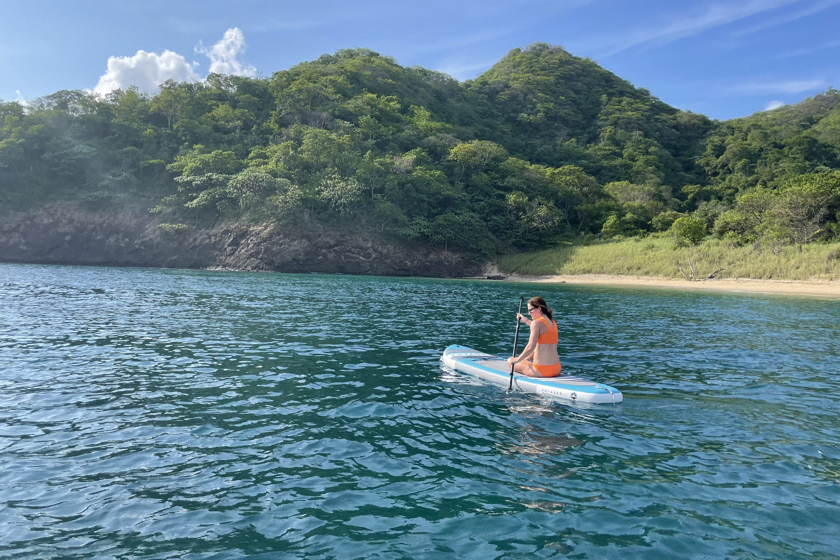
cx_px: 426
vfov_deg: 46.3
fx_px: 653
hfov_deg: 65.5
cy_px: 254
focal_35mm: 28
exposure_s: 1/2747
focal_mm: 4.2
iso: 32
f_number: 1.6
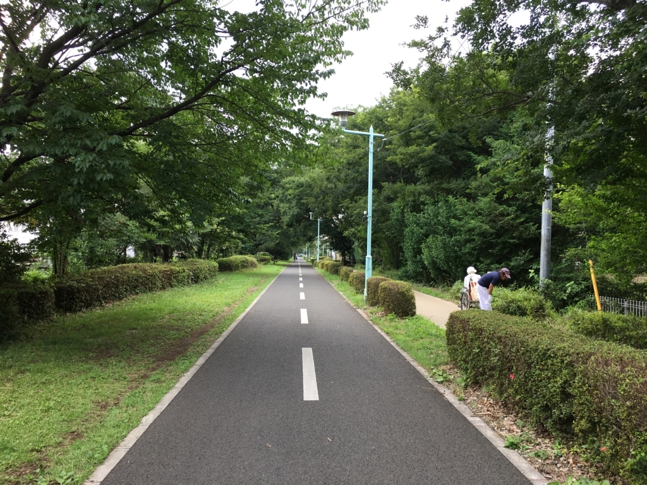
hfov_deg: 61.7
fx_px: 542
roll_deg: -1.4
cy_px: 242
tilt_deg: +0.7
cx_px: 324
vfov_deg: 48.2
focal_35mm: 29
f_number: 2.2
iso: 25
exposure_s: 1/120
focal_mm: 4.15
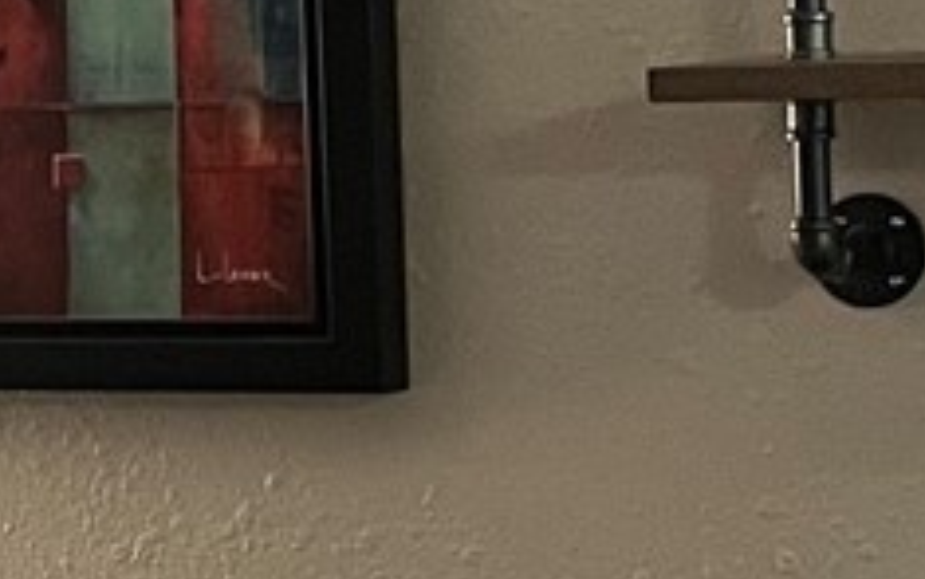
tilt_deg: -4.5
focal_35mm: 188
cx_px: -1090
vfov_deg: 7.0
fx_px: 4740
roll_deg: +3.3
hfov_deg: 10.1
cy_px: 390
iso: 400
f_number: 1.5
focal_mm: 5.7
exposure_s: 1/40
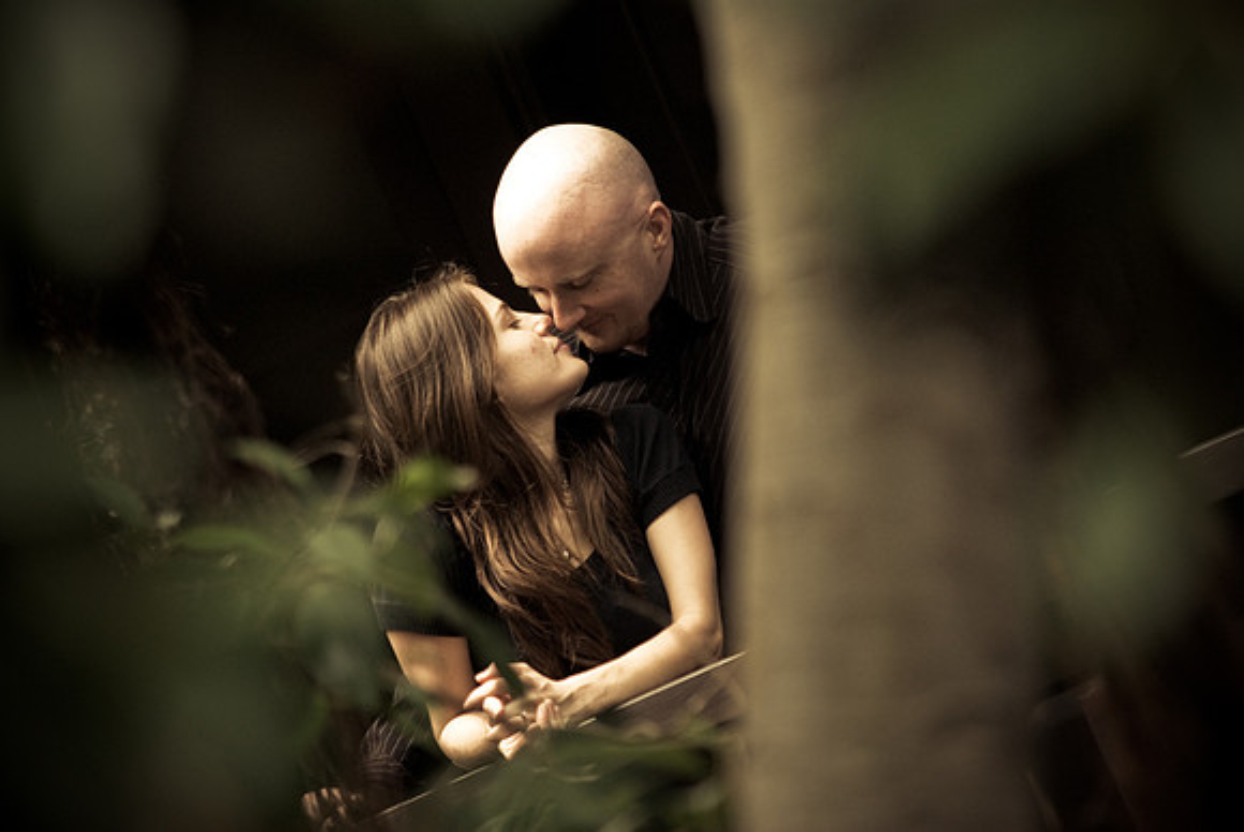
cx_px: 622
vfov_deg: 5.4
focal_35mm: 255
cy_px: 416
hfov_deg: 8.1
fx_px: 8820
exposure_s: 1/320
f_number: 2.8
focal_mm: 170
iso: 400
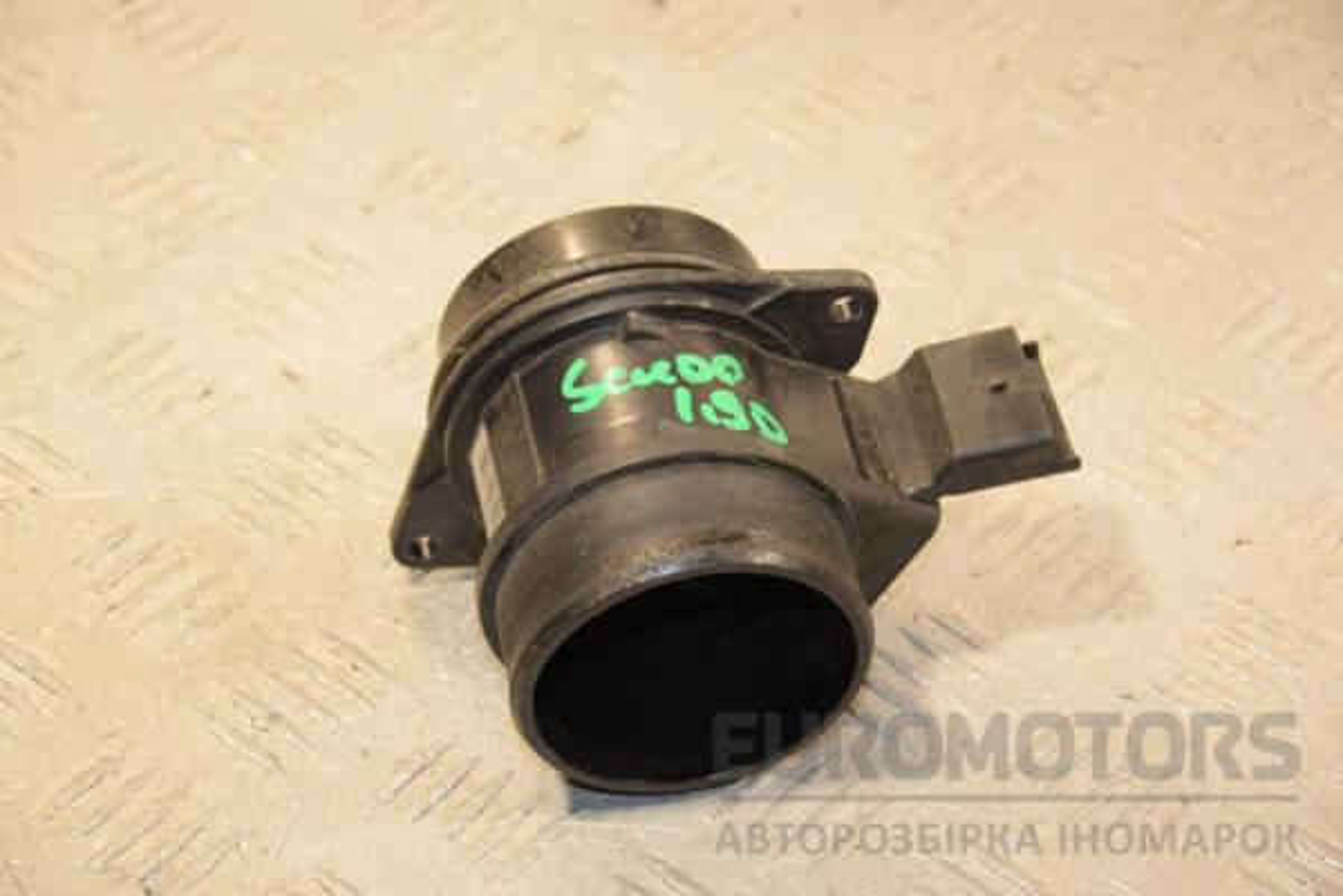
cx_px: 672
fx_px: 4197
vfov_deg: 12.2
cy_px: 448
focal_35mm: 112
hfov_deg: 18.2
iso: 800
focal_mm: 75
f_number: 5.6
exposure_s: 1/200
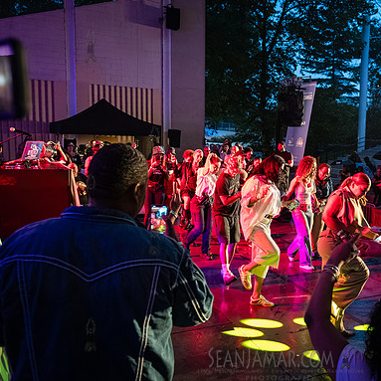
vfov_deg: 47.2
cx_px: 261
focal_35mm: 35
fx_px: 436
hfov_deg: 46.3
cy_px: 188
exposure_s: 1/160
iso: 8000
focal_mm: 24
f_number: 3.5
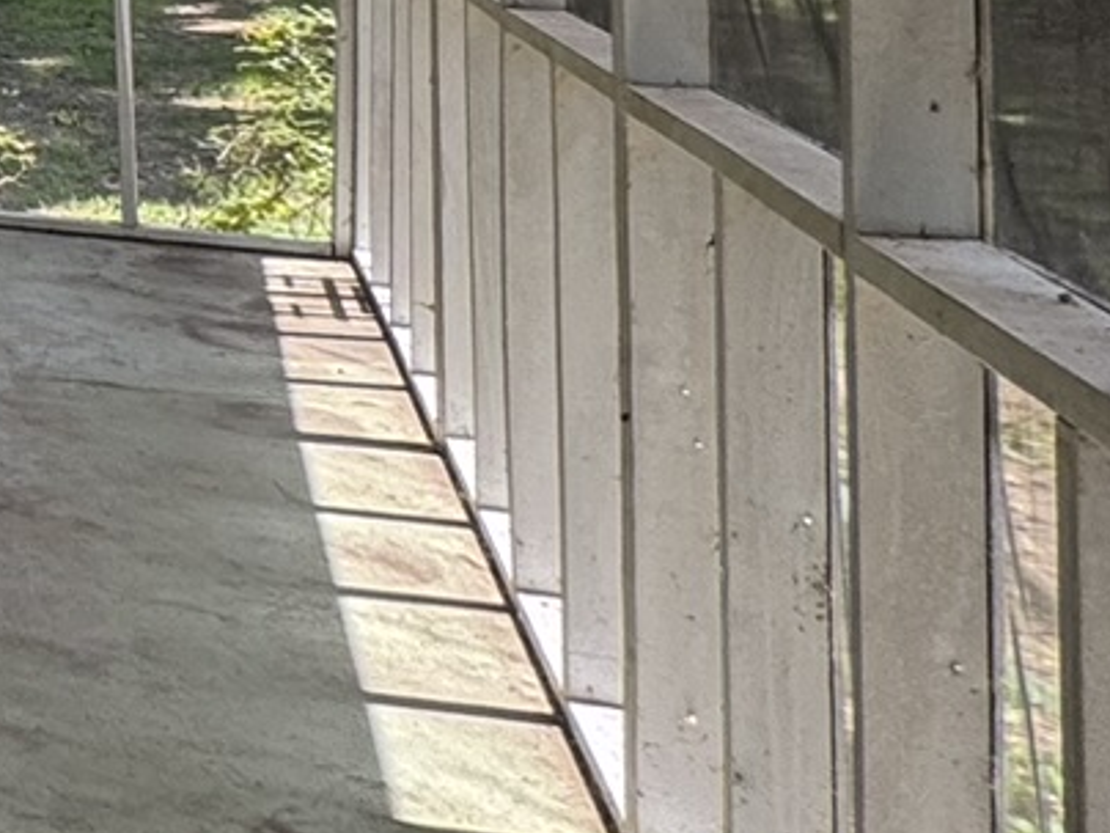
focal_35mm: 71
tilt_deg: +2.5
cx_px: -1338
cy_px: -313
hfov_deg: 16.6
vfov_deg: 18.9
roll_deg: +0.8
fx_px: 2277
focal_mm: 2.22
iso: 40
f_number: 2.2
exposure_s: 1/121
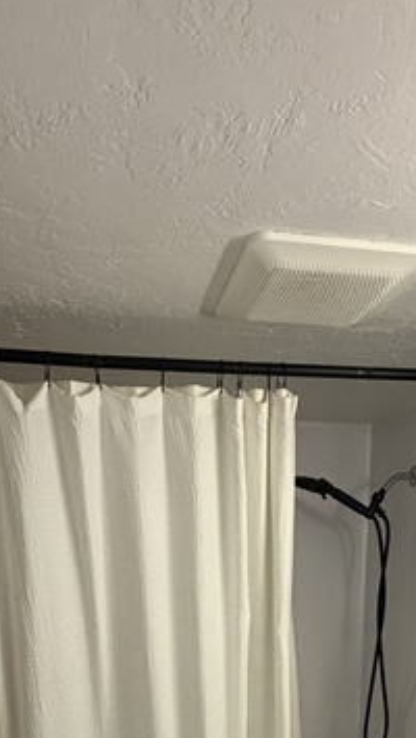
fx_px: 646
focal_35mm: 33
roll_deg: +0.6
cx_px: 223
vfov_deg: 48.2
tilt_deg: -14.4
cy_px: 750
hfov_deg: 35.7
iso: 400
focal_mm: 2.22
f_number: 2.2
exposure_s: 1/57
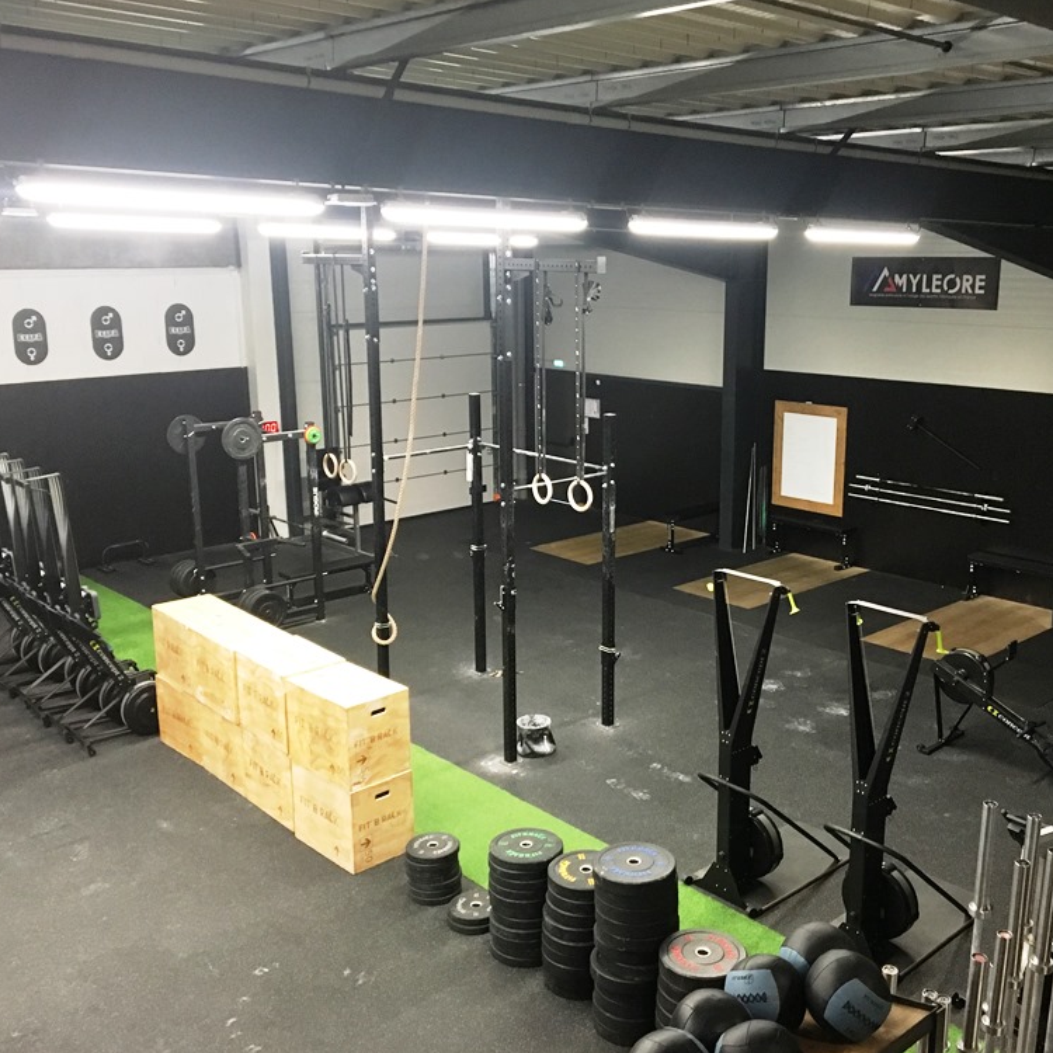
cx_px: 574
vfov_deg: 47.2
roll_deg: -0.8
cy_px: 525
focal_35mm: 35
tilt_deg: -14.4
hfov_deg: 47.2
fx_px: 1205
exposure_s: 1/25
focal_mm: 4.15
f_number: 2.2
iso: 200
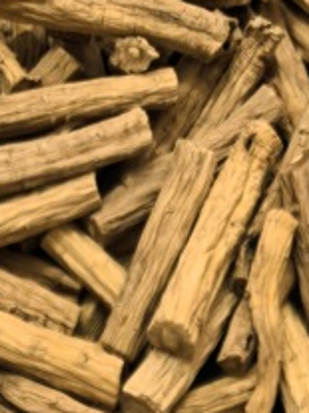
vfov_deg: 13.1
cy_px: 899
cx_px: 102
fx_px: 1477
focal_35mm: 124
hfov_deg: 11.9
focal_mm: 6.98
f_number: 2
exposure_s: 3
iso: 200
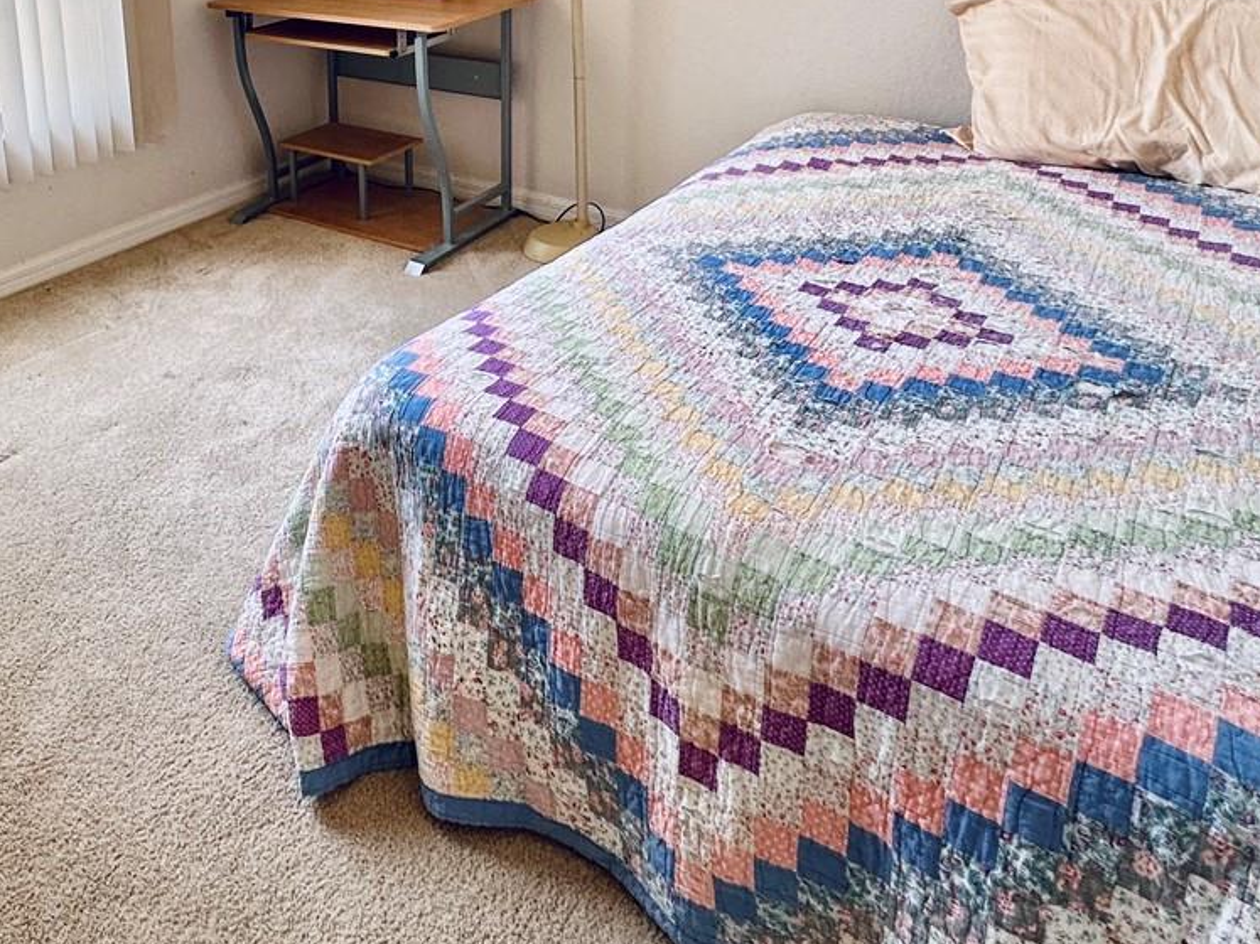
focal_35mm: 30
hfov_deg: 56.4
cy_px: 49
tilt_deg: -12.2
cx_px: 283
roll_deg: +3.4
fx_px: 1092
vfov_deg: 41.9
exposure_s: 1/99
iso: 64
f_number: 2.2
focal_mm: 2.22
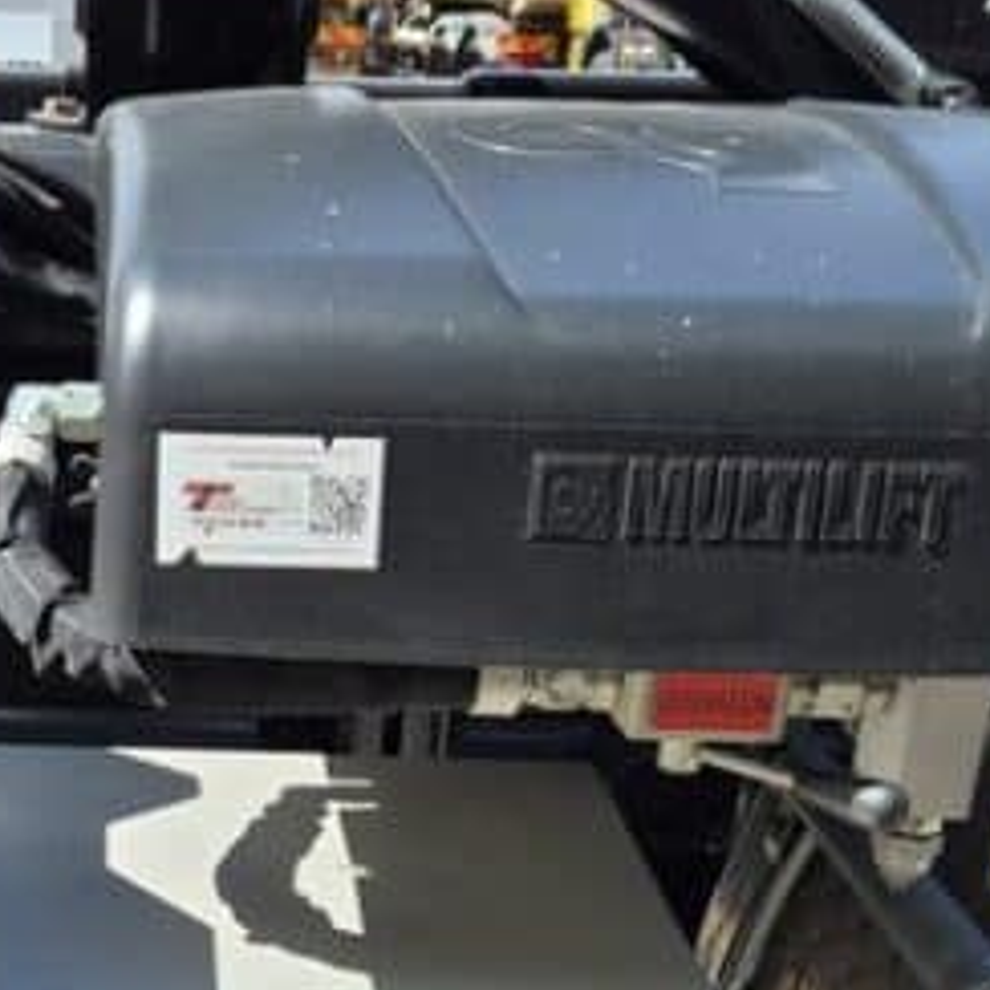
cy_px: 929
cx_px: 138
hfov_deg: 26.2
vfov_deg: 25.8
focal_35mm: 64
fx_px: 2071
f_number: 1.8
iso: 25
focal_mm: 5.4
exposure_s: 1/1064
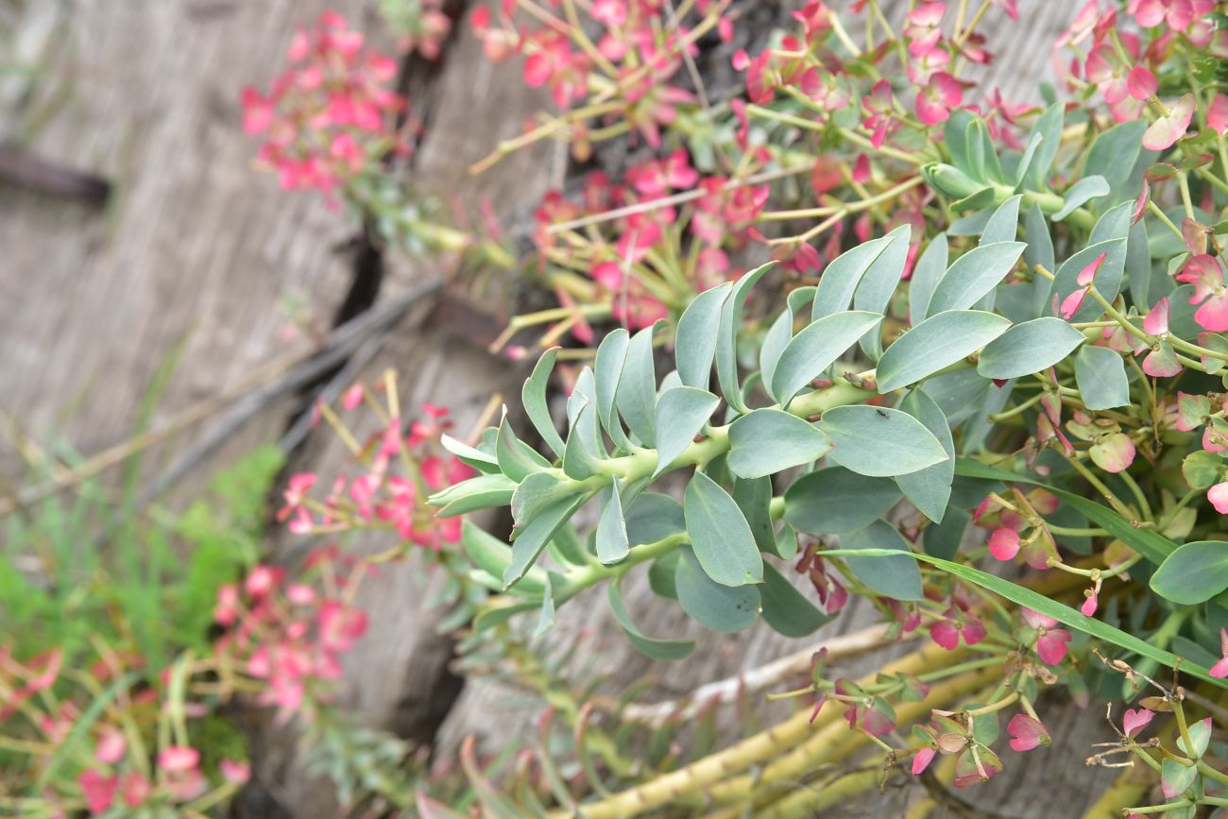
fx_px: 1706
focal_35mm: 50
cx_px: 614
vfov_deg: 27.0
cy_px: 410
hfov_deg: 39.6
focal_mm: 50
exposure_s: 1/125
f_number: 7.1
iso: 200
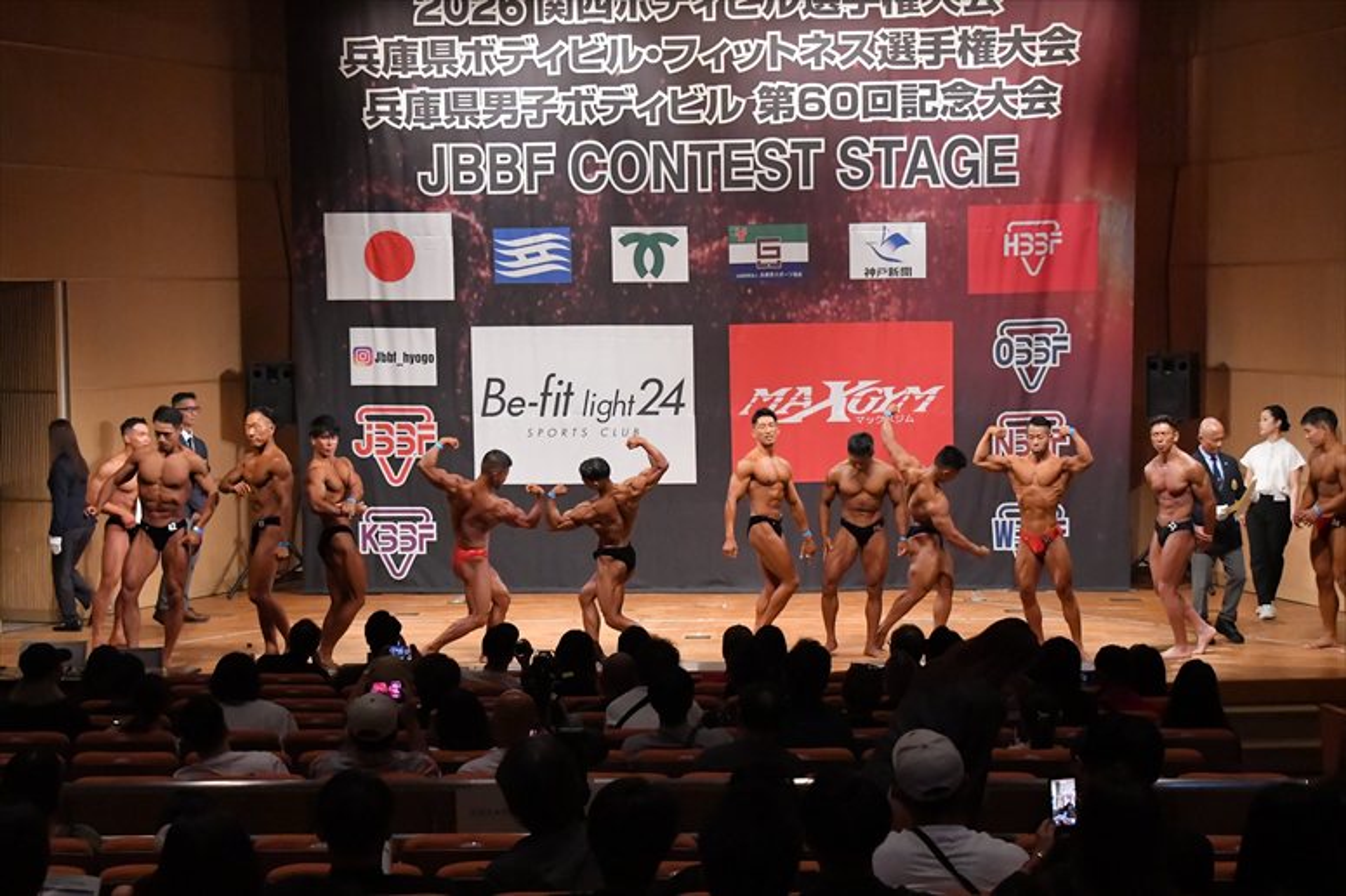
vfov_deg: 17.5
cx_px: 673
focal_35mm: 78
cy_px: 448
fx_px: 2915
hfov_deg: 26.0
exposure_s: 1/400
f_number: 5.6
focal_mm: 52
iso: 9000
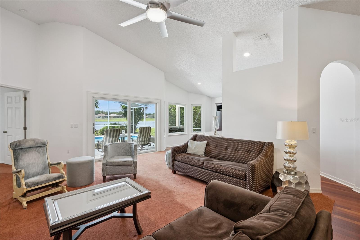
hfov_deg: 96.7
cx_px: 180
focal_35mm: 16
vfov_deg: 73.8
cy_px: 120
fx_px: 160
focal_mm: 16
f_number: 9
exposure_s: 1/50
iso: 1000
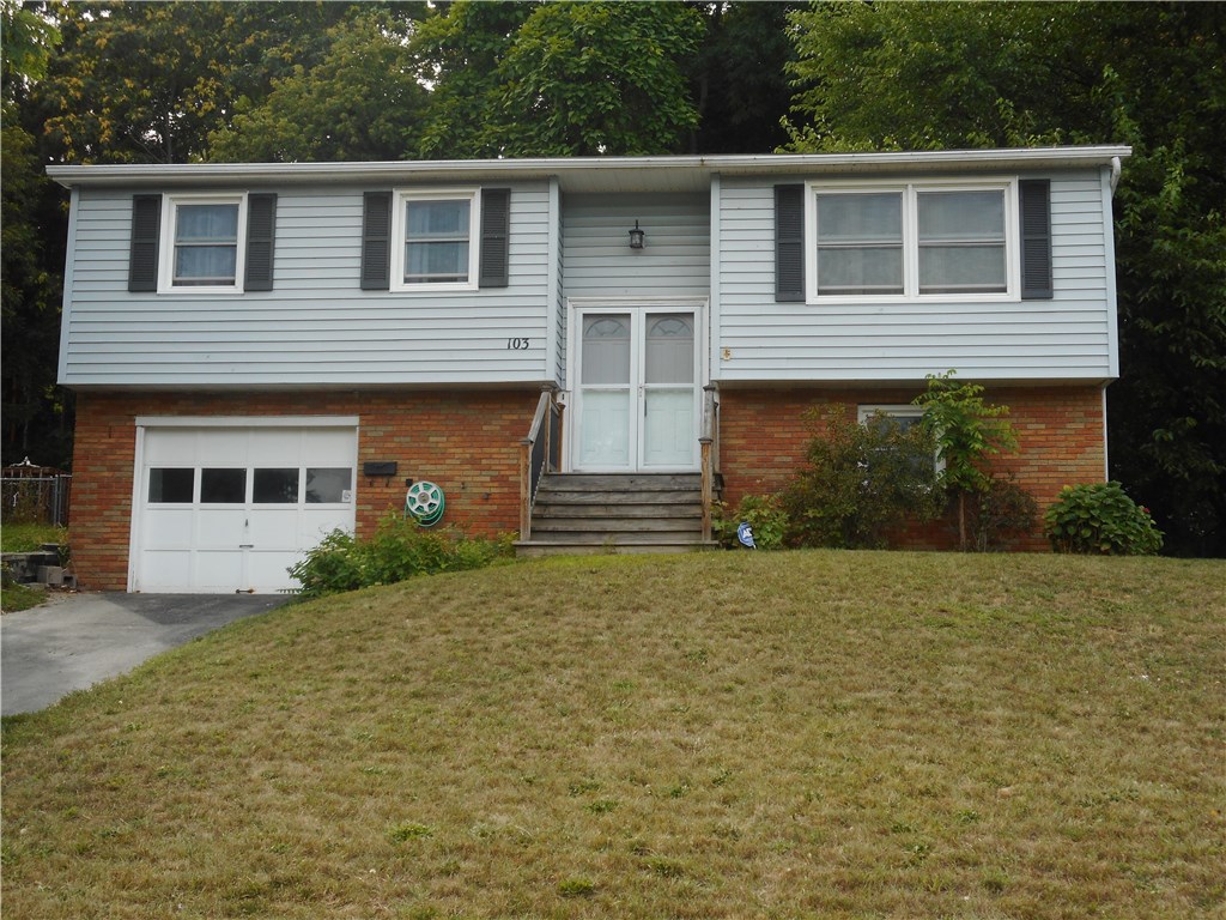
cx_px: 613
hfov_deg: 42.9
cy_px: 460
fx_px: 1558
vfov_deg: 32.9
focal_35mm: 44
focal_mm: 7.9
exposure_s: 1/125
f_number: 4.7
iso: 80
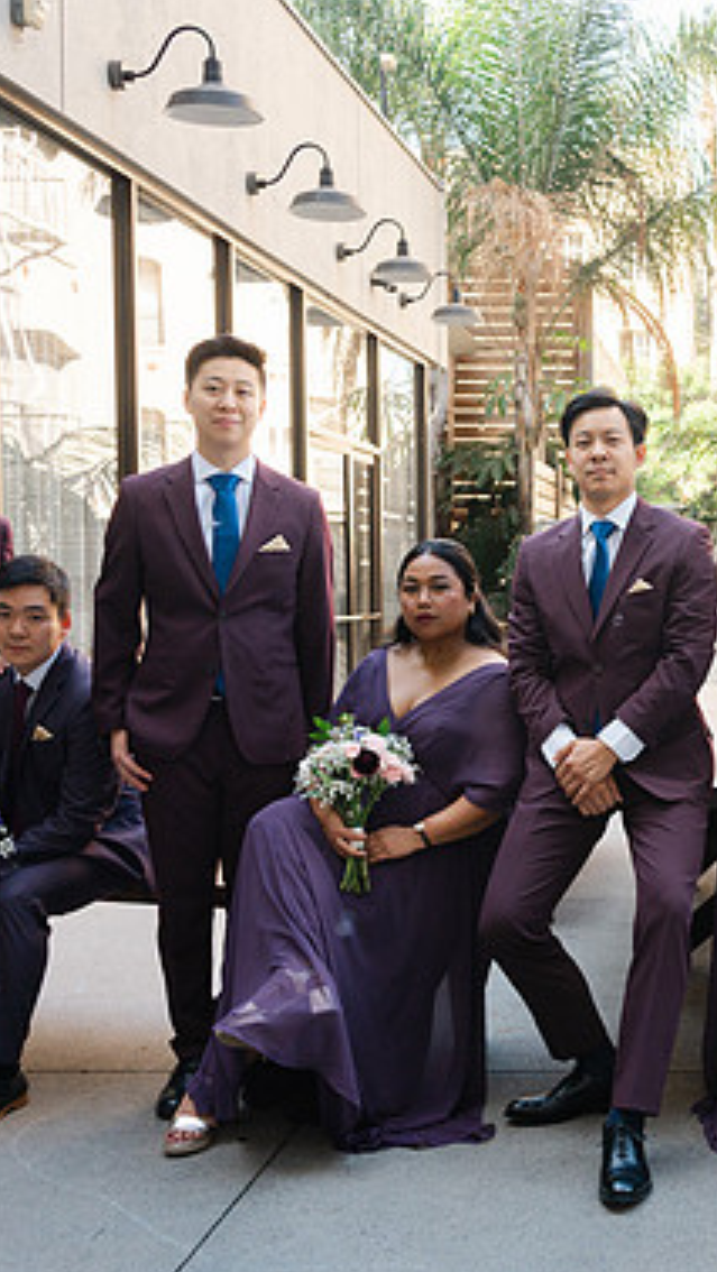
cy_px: 646
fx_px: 1553
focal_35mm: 46
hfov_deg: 24.6
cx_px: 747
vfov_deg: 44.6
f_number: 5
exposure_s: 1/250
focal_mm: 28
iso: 400
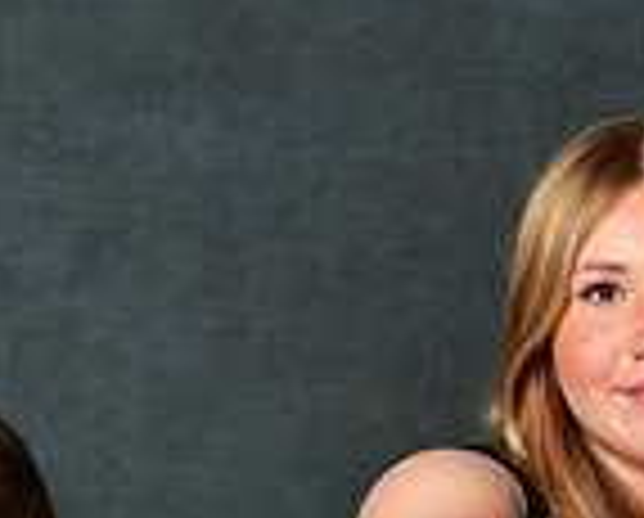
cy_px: 745
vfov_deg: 4.5
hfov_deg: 5.6
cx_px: 284
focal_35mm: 342
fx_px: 6532
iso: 200
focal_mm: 90
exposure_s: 1/200
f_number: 4.5
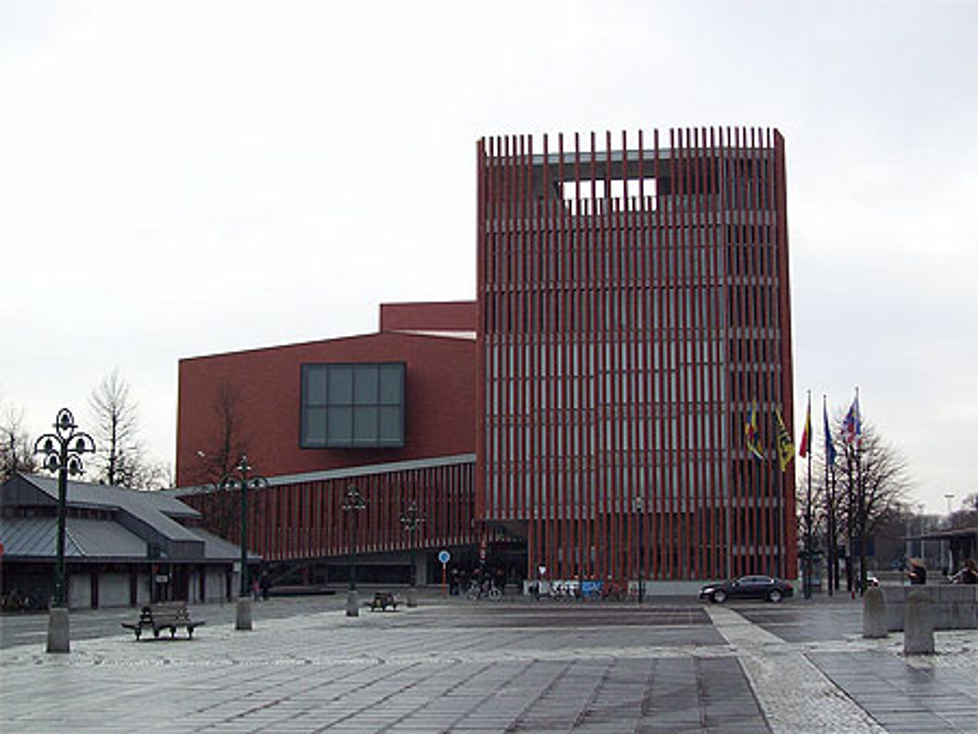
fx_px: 1272
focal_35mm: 45
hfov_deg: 42.1
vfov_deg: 32.2
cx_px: 489
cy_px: 367
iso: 80
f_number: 3
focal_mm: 7.6
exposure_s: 1/522
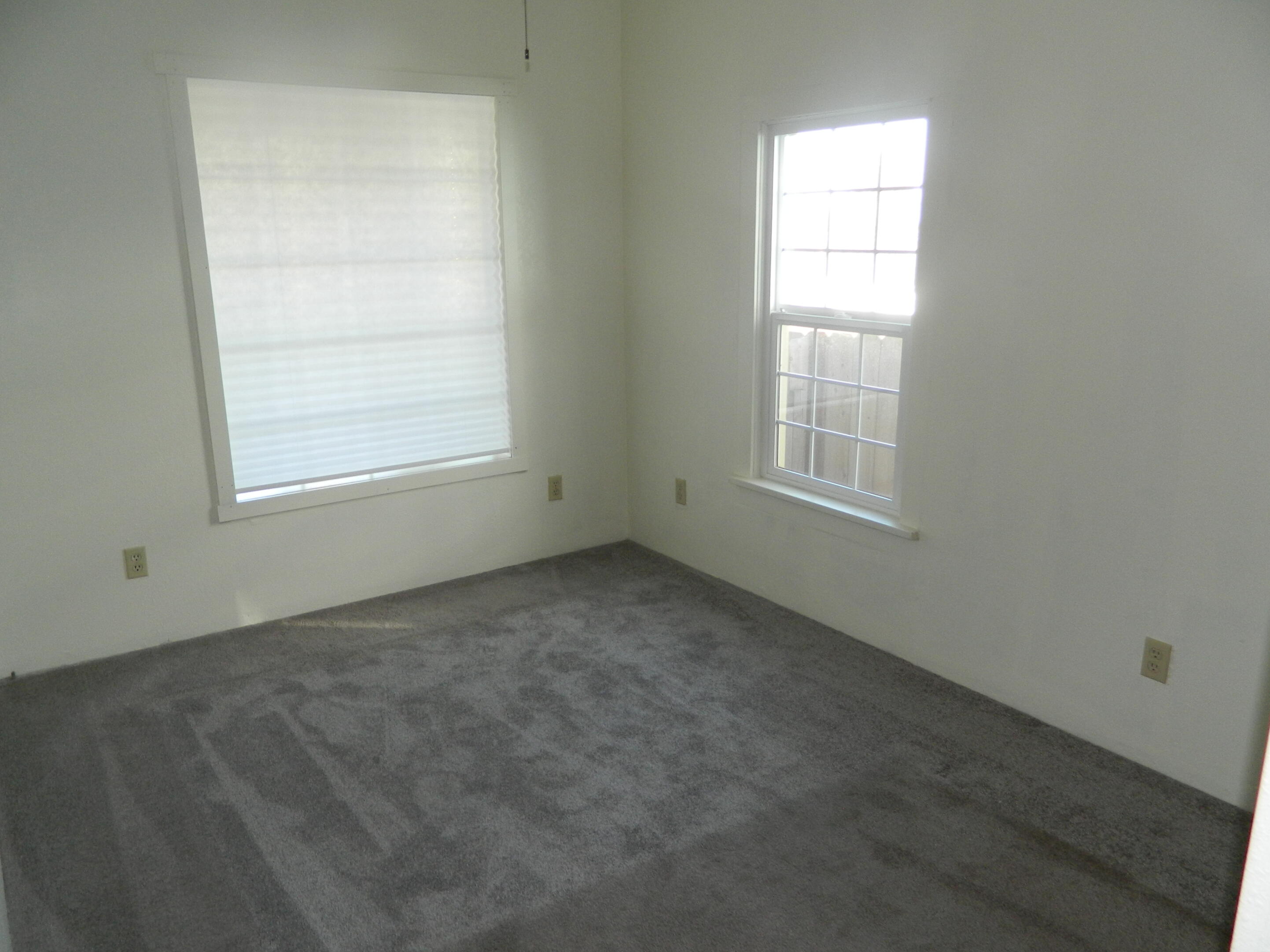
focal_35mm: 26
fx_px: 954
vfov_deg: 53.0
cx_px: 632
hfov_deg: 67.3
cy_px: 495
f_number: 3.1
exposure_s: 1/30
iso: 125
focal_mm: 4.5
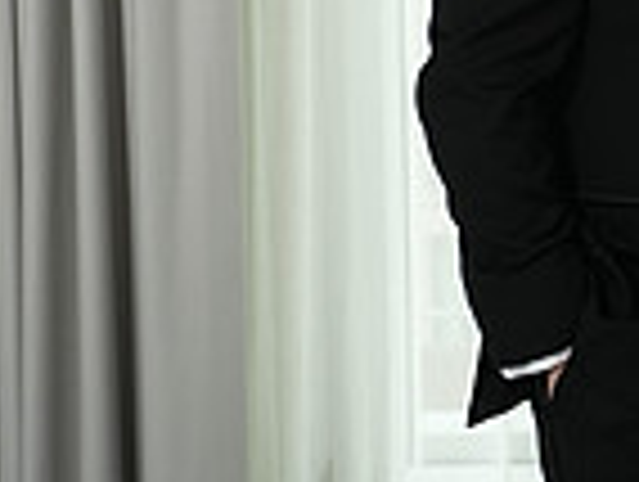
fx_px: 2829
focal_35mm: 153
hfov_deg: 11.7
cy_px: -255
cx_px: 1210
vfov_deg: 9.4
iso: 640
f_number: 4
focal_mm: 39
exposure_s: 1/200
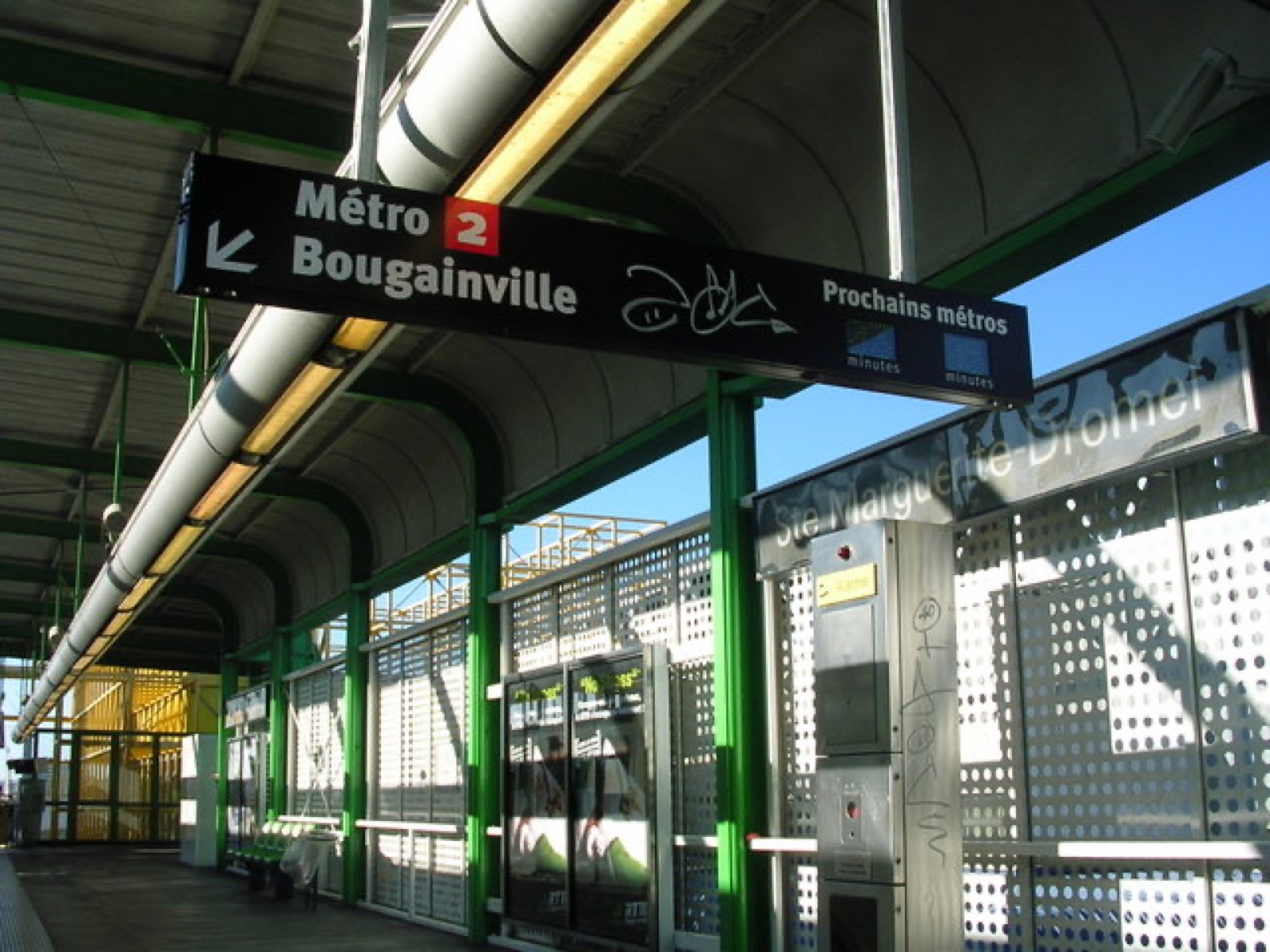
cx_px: 635
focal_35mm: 38
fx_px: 1394
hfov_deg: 49.0
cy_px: 476
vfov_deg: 37.7
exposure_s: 1/170
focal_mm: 5.8
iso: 50
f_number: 5.6
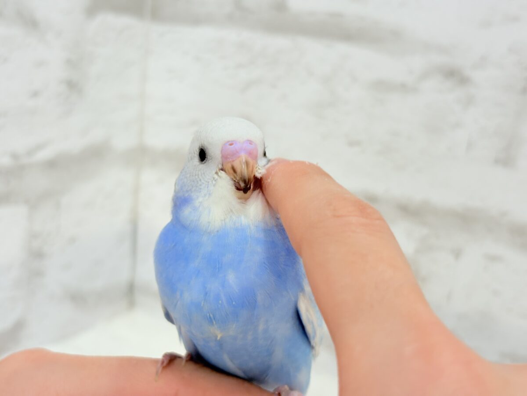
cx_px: 264
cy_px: 198
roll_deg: -6.0
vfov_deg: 28.0
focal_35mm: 52
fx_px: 792
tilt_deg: -15.1
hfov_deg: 36.8
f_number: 1.6
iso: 64
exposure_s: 1/100
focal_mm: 5.96
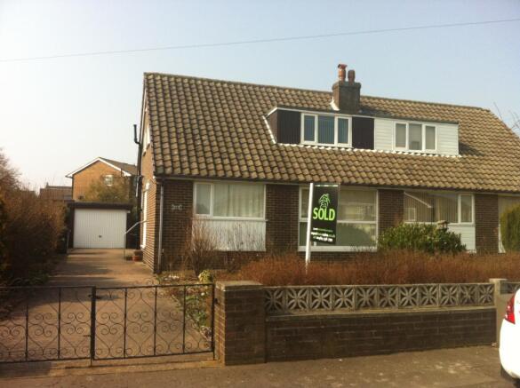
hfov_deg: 52.7
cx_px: 260
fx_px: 525
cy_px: 194
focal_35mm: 35
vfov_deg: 40.6
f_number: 2.8
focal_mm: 3.85
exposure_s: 1/1040
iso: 80
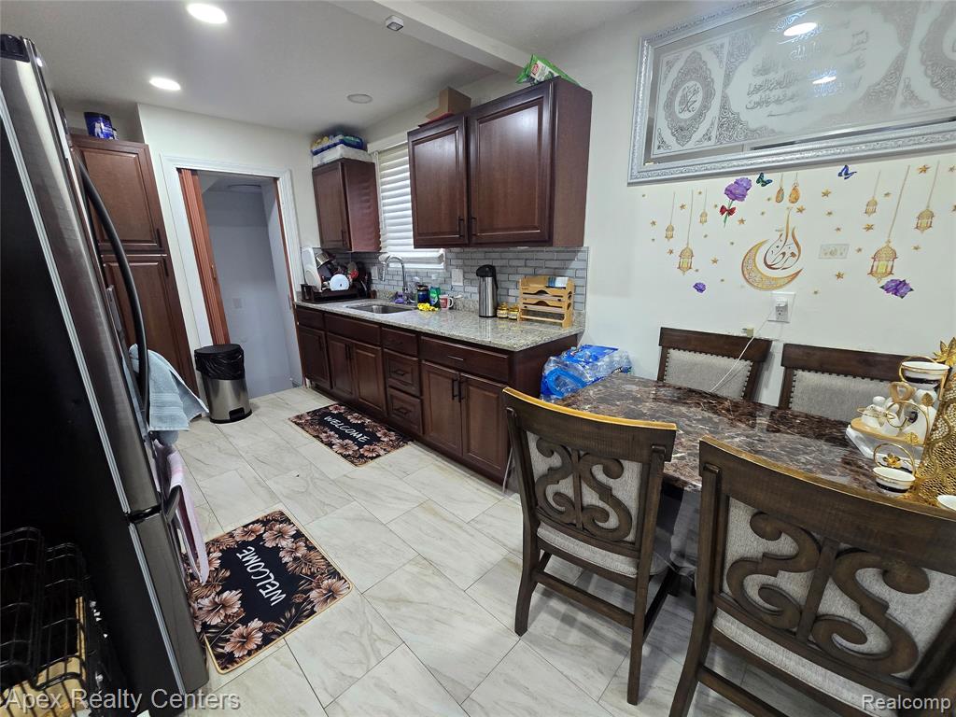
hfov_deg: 106.2
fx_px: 359
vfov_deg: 89.9
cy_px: 358
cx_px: 478
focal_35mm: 13
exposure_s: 1/60
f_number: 2.2
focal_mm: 2.2
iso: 320
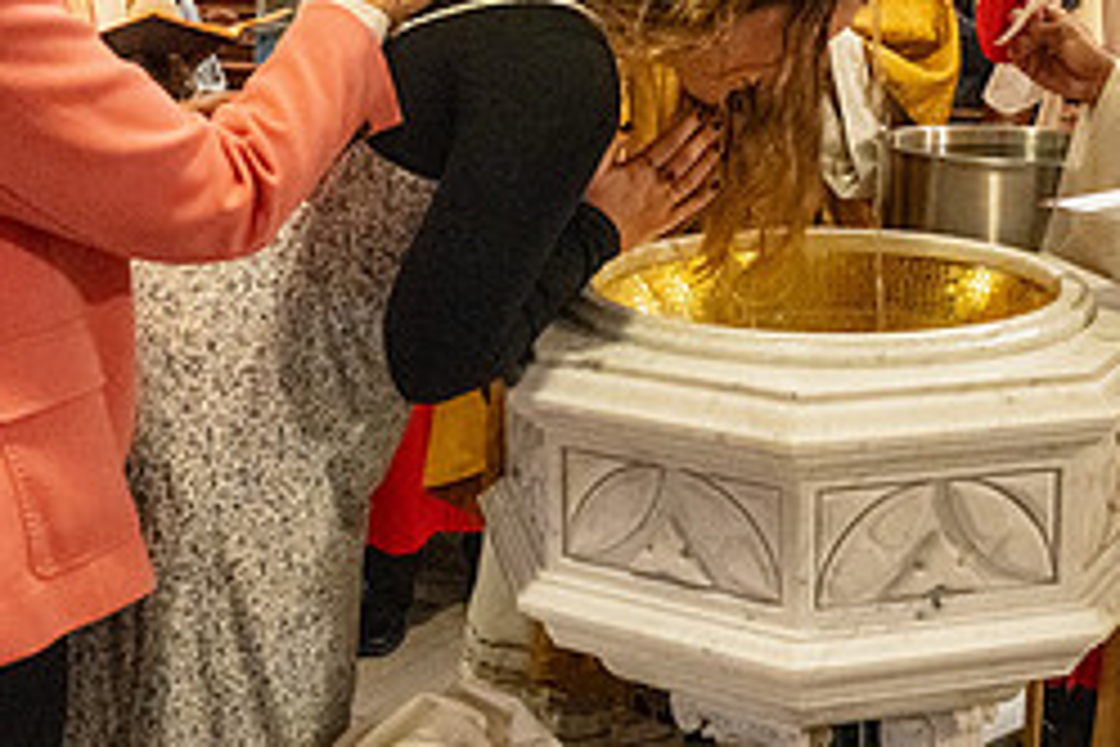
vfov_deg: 23.7
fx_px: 1742
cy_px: 106
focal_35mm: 56
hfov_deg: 35.4
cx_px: 711
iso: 5000
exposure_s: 1/60
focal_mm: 24
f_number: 4.5
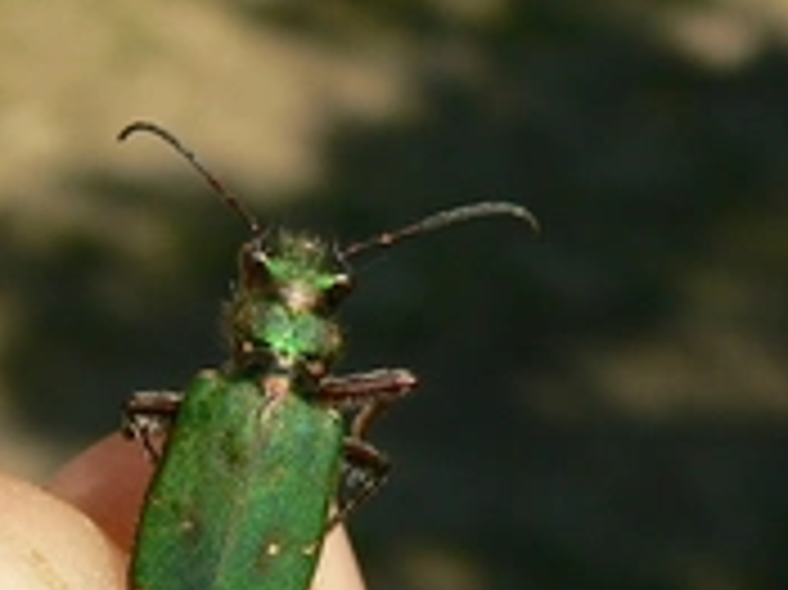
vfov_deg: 11.1
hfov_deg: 14.9
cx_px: 225
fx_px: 3003
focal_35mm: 132
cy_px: 622
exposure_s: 1/640
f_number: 4
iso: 80
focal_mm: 6
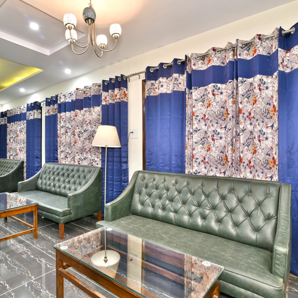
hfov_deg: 71.8
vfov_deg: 72.1
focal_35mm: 21
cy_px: 148
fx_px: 205
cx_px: 128
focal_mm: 16
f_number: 8
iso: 640
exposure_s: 1/6
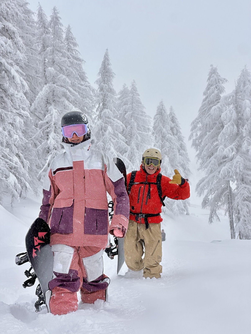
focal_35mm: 77
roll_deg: +0.6
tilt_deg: +14.0
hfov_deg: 19.1
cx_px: 126
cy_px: 167
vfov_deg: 25.3
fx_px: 744
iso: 32
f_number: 2.8
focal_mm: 9
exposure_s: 1/704
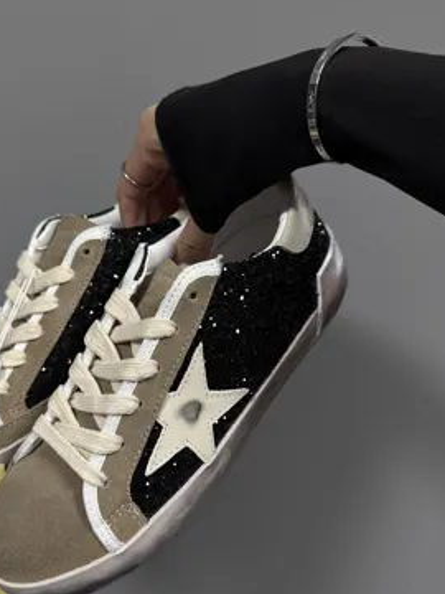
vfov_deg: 56.7
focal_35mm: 32
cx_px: 158
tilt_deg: -9.1
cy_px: 332
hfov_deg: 43.7
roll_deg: +0.1
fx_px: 548
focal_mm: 6.76
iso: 200
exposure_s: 1/76
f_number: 1.78
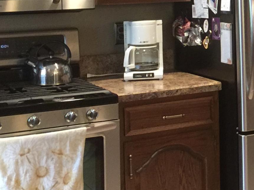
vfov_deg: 14.5
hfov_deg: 18.0
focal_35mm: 101
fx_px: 741
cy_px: 11
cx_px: 339
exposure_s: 1/10
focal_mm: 4.15
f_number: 2.2
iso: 100
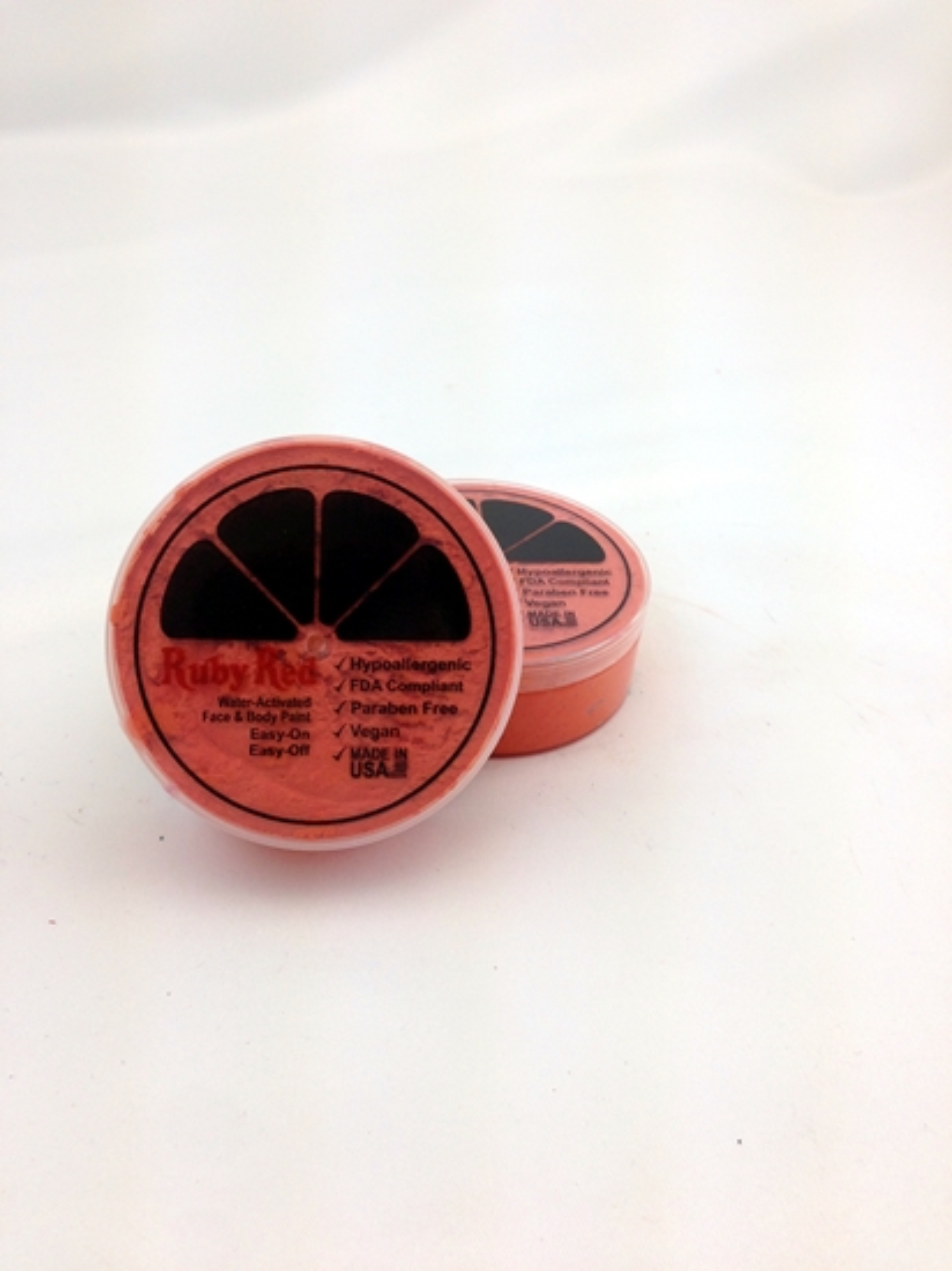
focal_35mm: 33
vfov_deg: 55.4
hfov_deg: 42.9
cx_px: 476
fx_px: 1211
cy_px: 636
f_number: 2.4
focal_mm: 4.12
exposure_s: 1/164
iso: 50
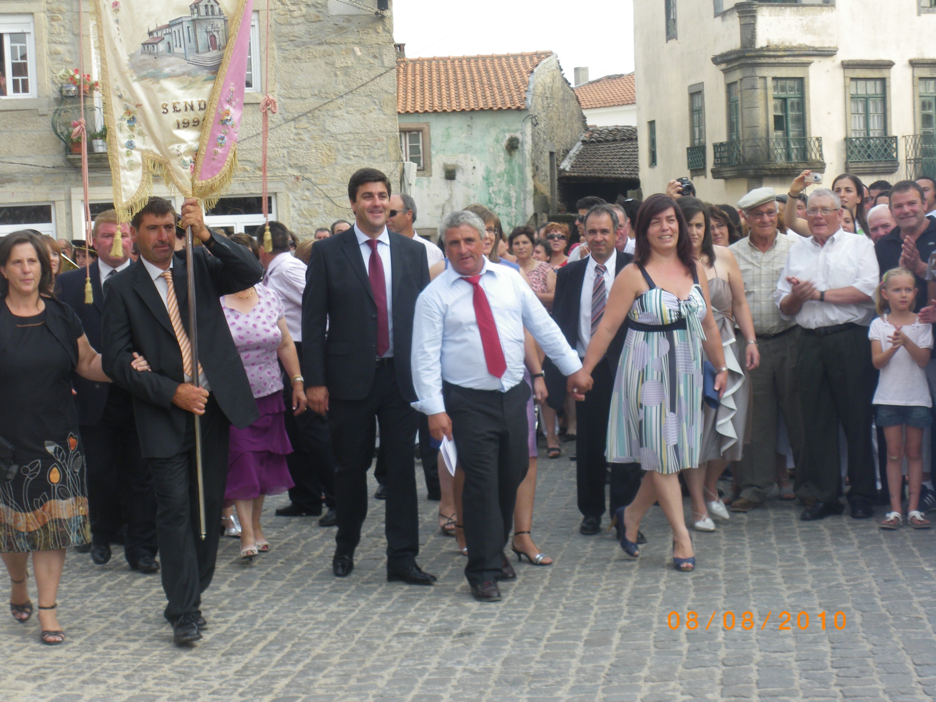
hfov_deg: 31.2
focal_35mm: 62
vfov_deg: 23.6
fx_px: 1676
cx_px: 468
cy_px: 351
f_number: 4.6
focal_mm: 11.1
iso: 80
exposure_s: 1/80
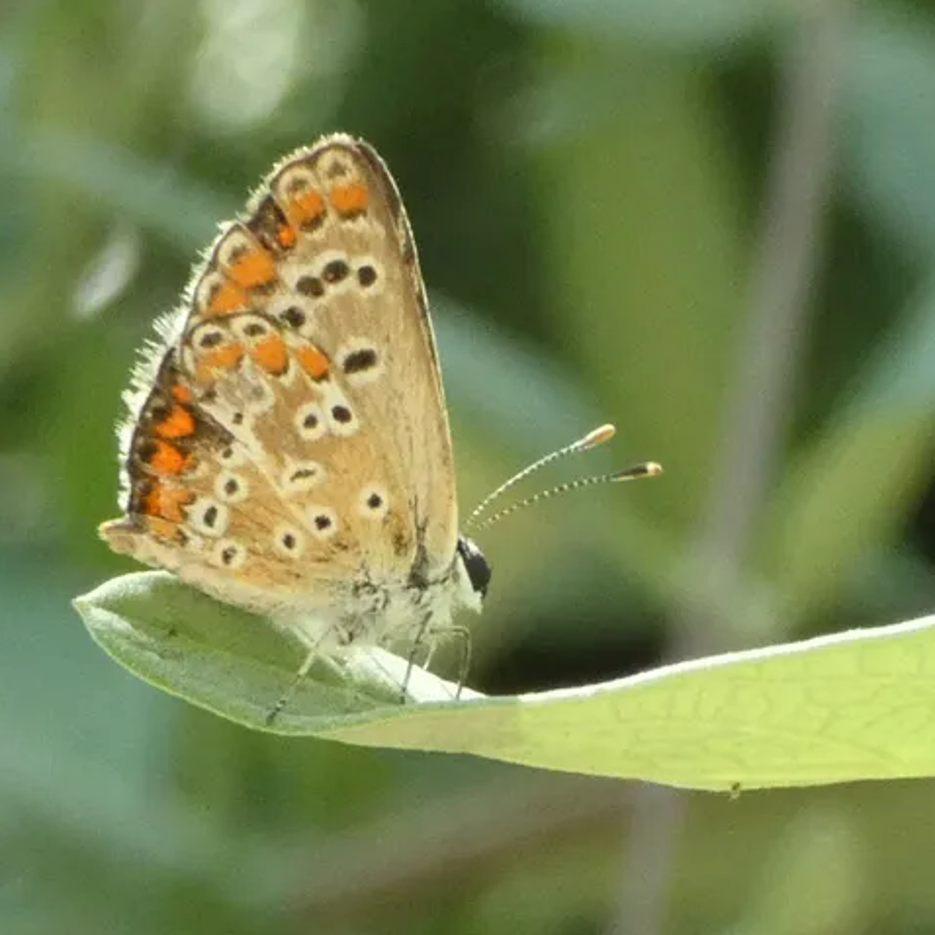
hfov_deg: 11.3
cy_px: 468
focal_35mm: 154
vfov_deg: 11.3
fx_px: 4706
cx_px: 415
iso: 500
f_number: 5.2
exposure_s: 1/80
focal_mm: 23.3
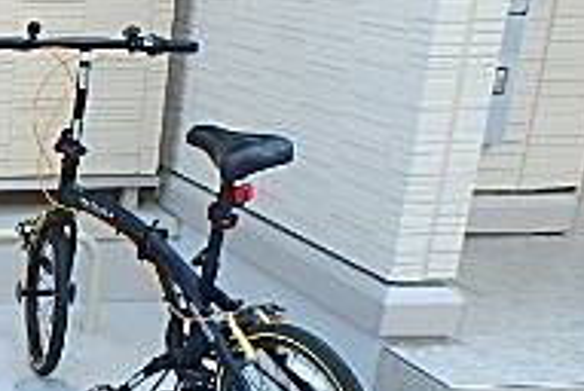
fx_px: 1186
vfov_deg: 18.4
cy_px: 364
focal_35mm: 73
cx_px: -281
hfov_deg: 22.8
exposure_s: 1/125
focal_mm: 3.7
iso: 125
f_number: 3.5
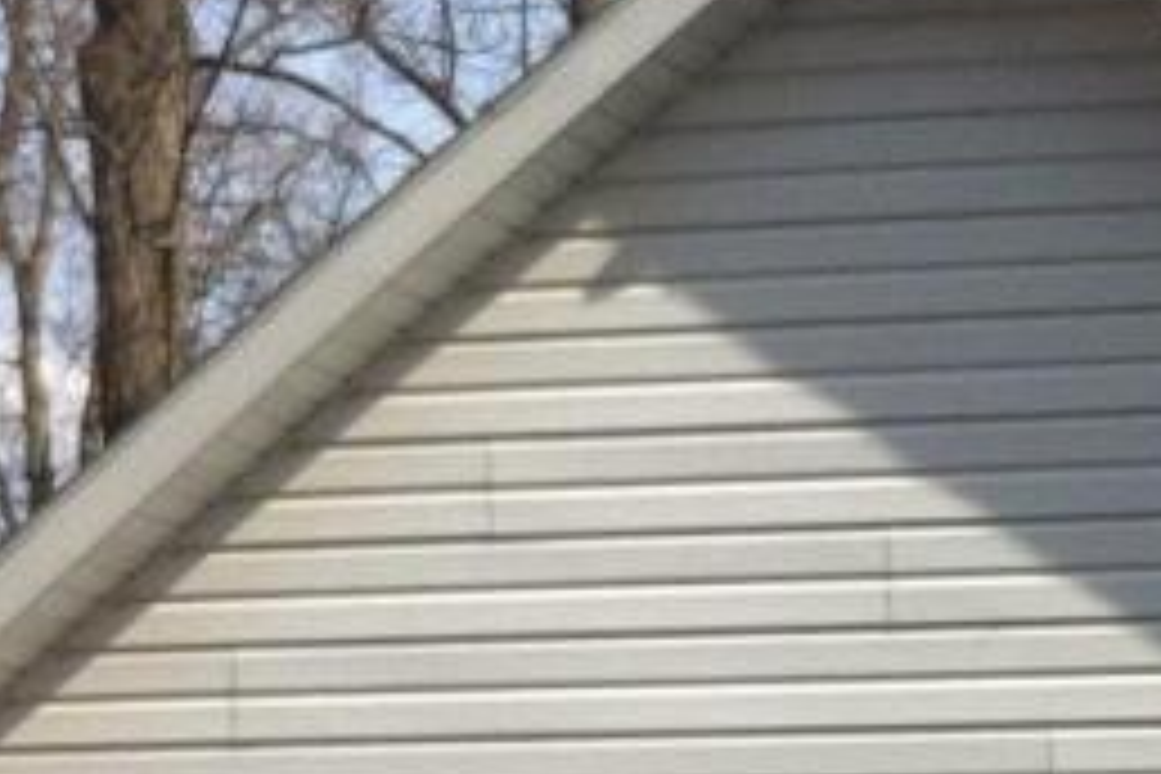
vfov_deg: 9.2
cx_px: 1728
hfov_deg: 13.4
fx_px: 4676
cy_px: 1156
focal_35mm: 145
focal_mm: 3.85
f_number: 2.8
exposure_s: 1/1257
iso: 80
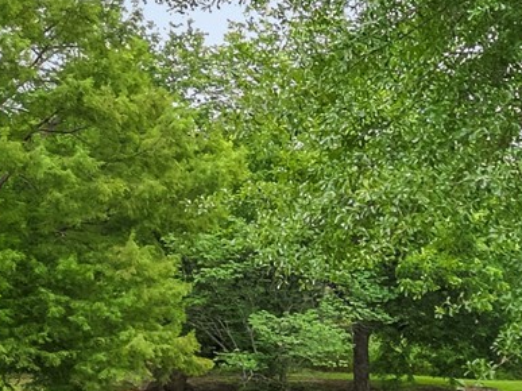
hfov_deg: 14.1
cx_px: 1016
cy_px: 315
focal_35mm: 119
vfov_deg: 12.4
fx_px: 1794
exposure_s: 1/250
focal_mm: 6.72
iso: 100
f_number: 1.7
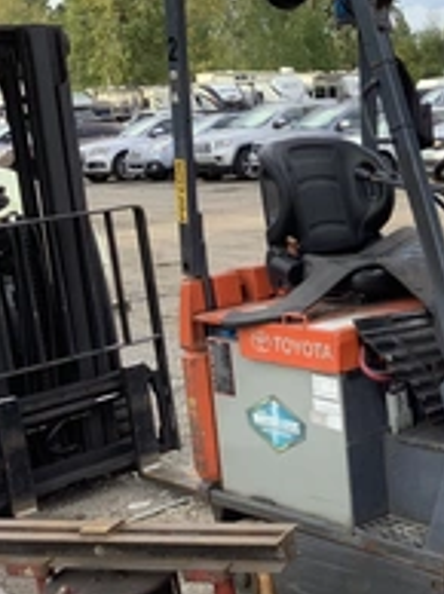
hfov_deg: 20.9
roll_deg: +3.2
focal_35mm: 64
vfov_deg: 30.3
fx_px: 1097
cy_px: 300
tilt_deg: -10.4
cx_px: 573
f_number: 2.4
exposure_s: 1/112
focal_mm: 3.3
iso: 25
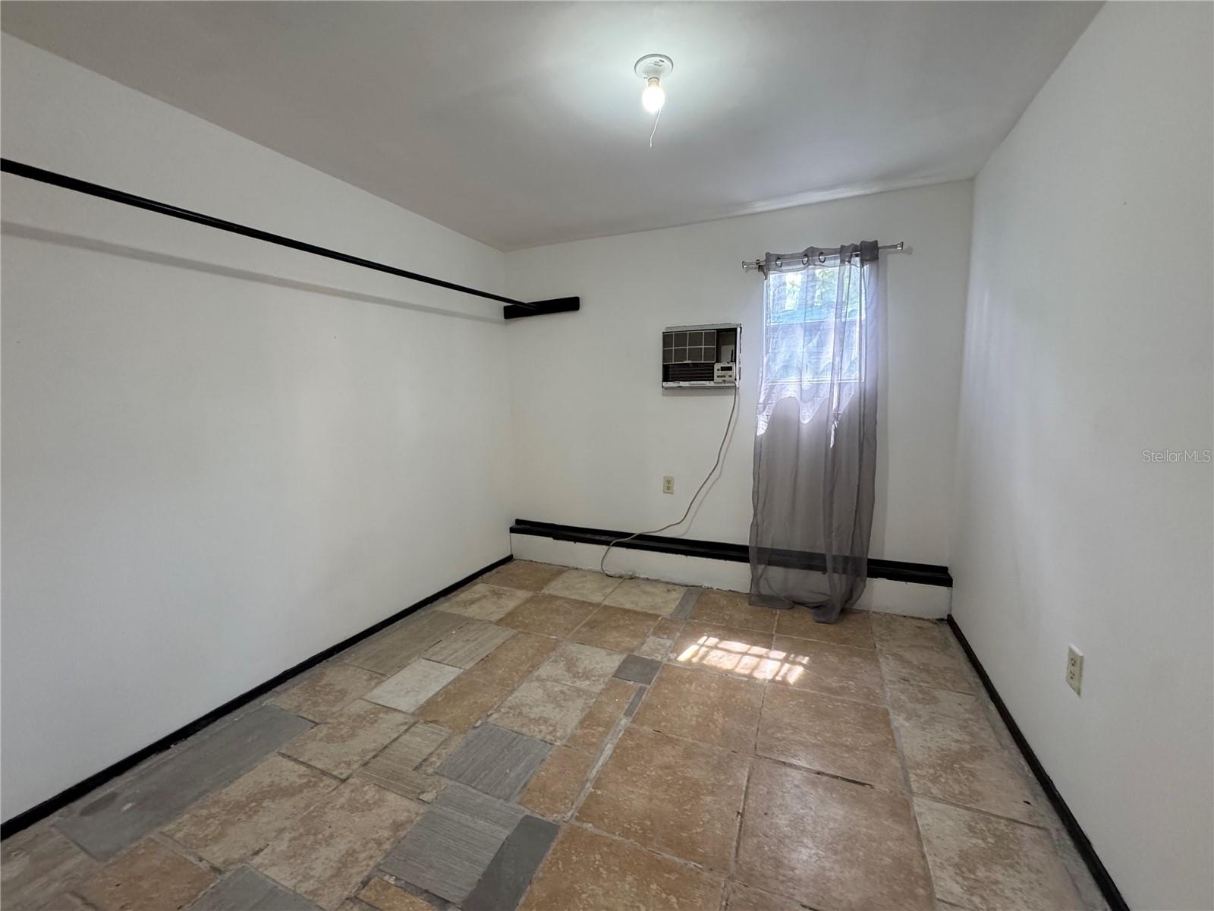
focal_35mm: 14
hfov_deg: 102.1
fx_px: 491
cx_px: 607
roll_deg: +0.9
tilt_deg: -8.1
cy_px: 456
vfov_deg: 85.7
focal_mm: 2.22
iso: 320
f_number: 2.2
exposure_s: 1/120
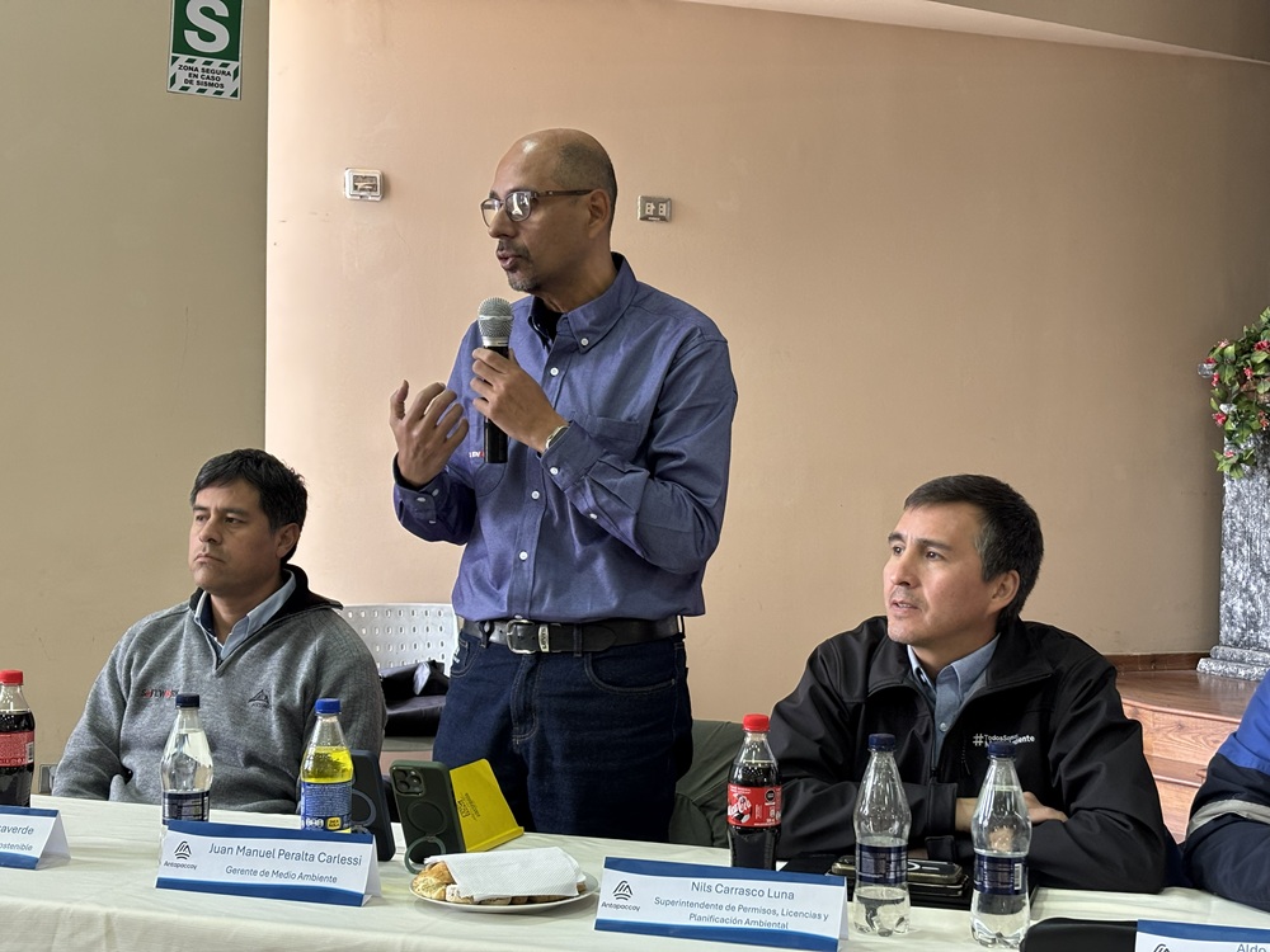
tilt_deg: -1.3
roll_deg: -0.9
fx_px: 1908
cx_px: 635
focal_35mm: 52
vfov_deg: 28.0
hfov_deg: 36.8
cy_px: 476
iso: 200
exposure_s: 1/40
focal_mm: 5.96
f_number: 1.6
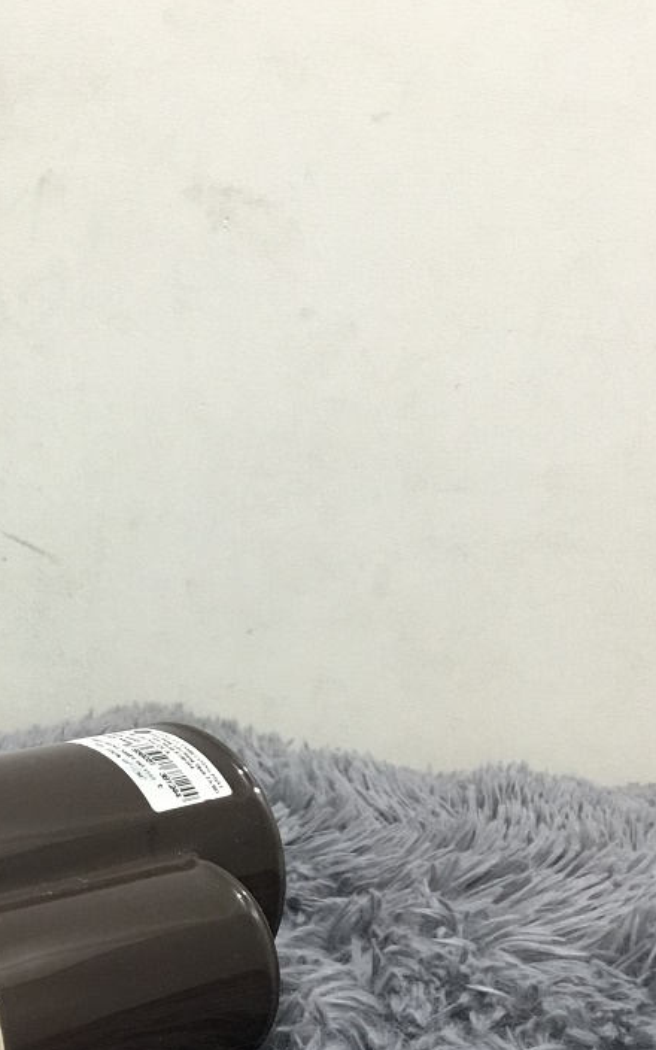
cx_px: 91
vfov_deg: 36.0
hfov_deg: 22.7
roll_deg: +0.5
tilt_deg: -12.6
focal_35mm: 56
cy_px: 676
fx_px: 1602
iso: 200
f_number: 2.4
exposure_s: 1/33
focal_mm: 3.3
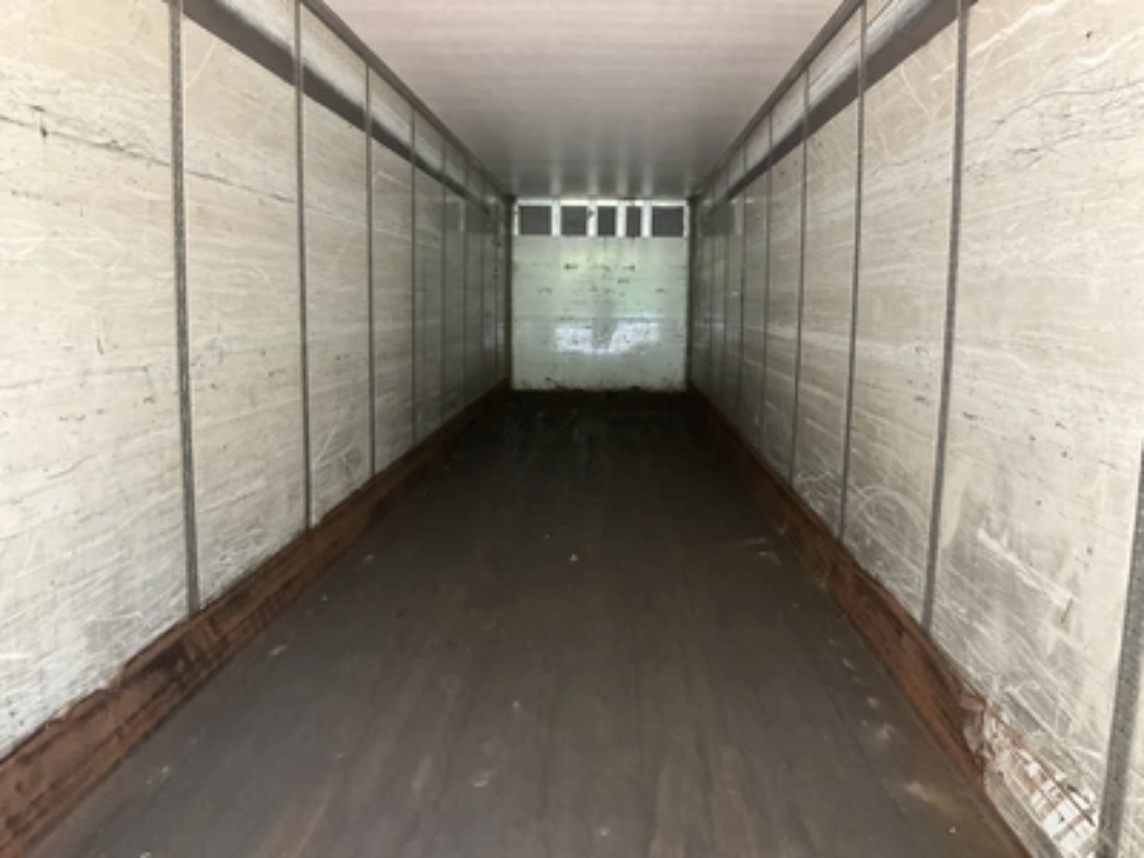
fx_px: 958
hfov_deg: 61.7
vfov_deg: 48.2
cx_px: 572
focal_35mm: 29
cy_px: 429
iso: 200
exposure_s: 1/60
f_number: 1.8
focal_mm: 3
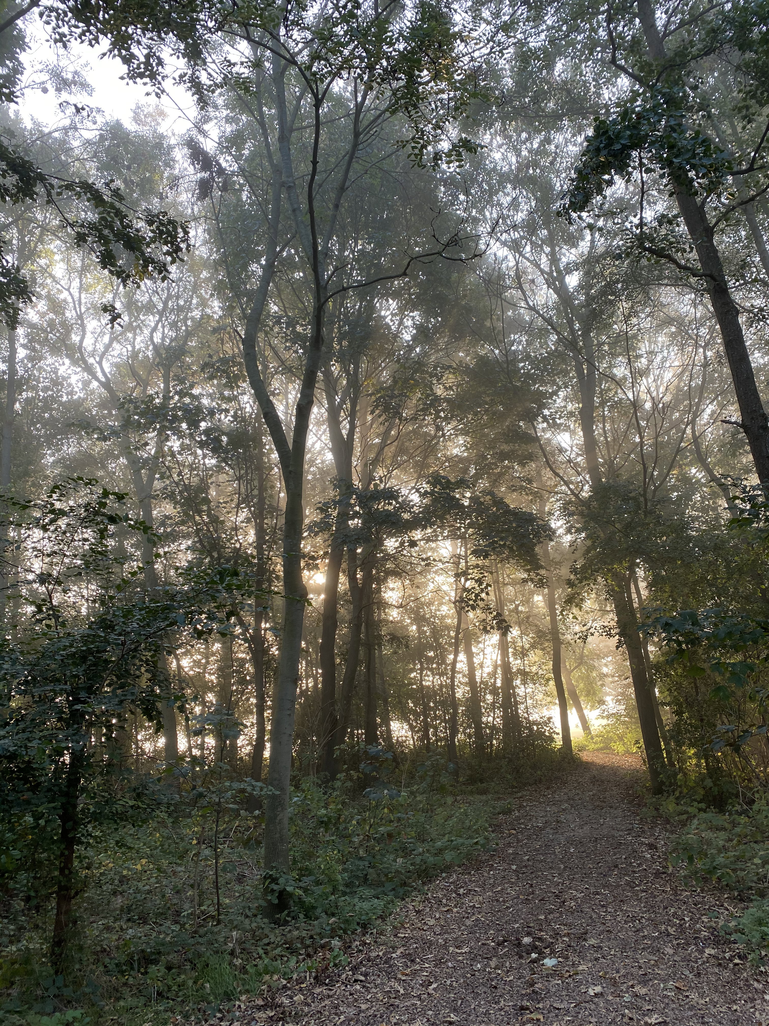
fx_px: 770
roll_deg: +4.3
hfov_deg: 53.1
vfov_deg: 67.3
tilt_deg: +16.6
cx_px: 384
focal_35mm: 26
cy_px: 513
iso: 50
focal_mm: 4.25
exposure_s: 1/121
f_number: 1.8
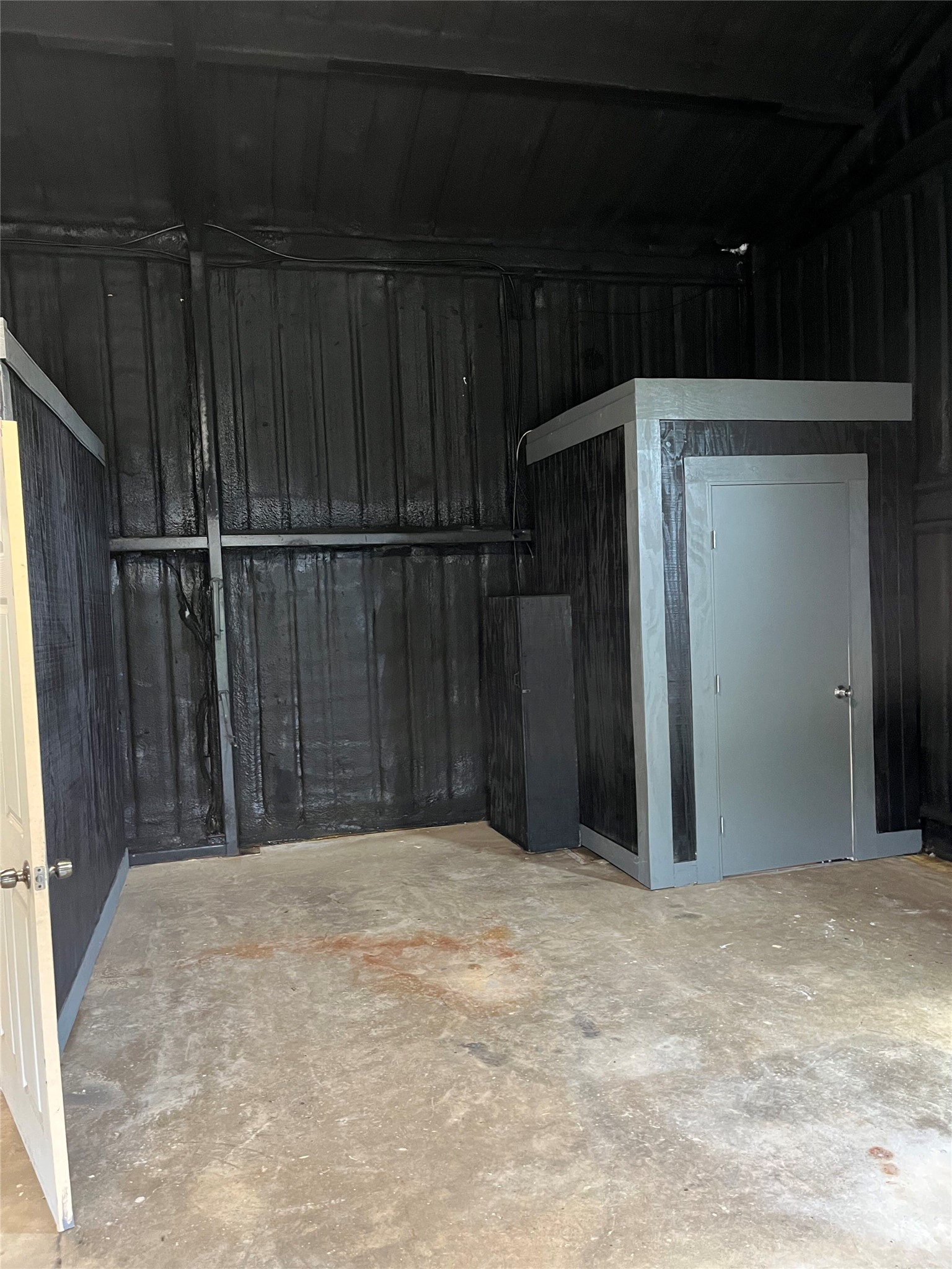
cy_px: 634
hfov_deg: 53.1
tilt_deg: -3.1
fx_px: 953
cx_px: 476
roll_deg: +2.1
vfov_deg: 67.3
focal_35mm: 26
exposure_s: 1/30
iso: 500
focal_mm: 5.1
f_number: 1.6
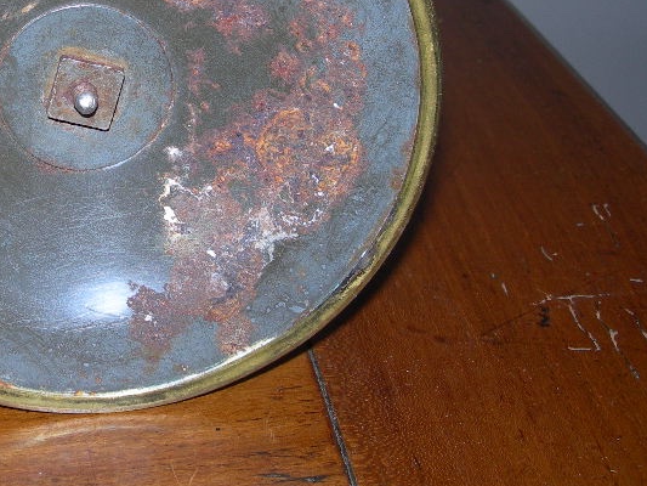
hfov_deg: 25.8
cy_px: 164
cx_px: 57
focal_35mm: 73
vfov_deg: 20.1
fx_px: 1365
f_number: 4.8
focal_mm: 7.8
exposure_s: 1/60.1
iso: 50
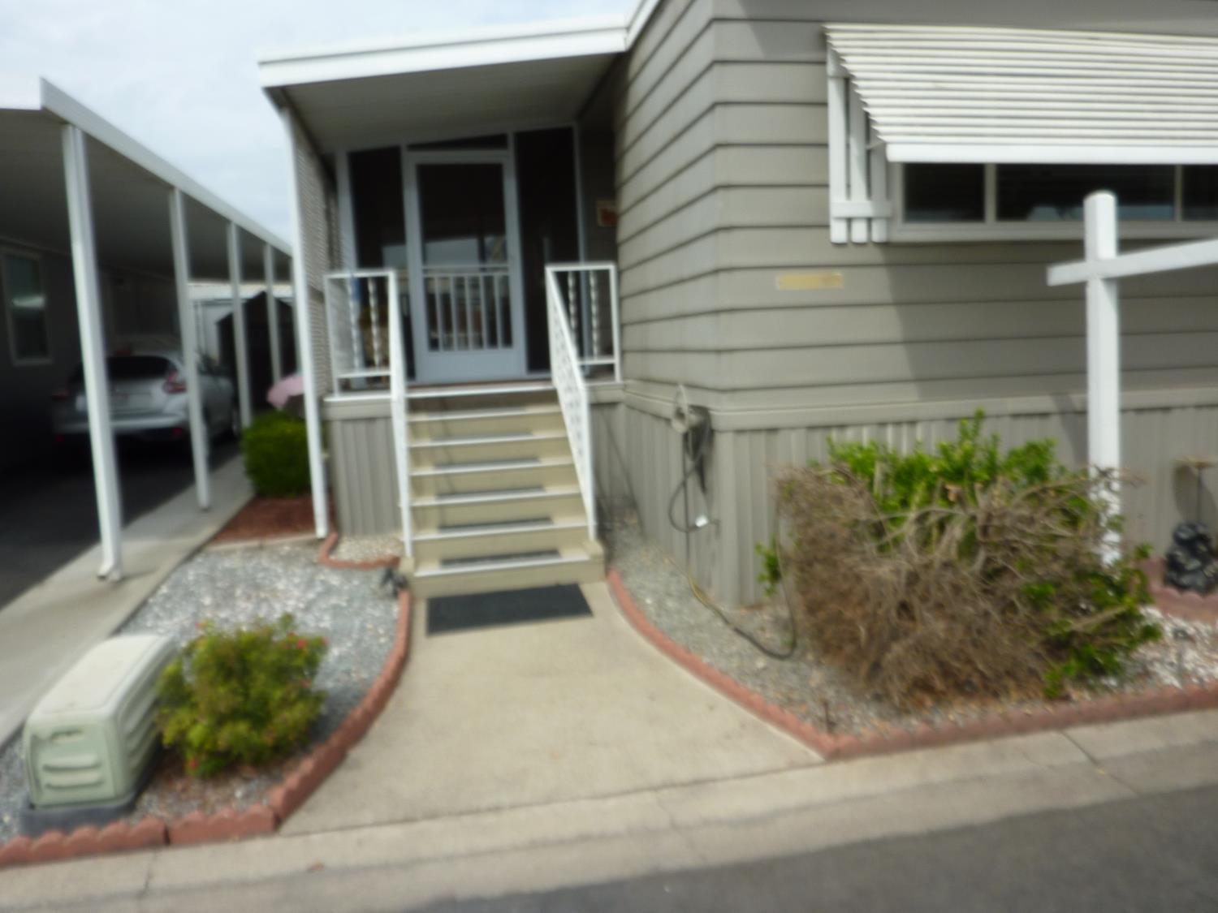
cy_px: 456
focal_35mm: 25
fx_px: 880
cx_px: 609
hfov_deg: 69.4
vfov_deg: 54.9
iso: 80
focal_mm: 4.1
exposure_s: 1/500
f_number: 4.5
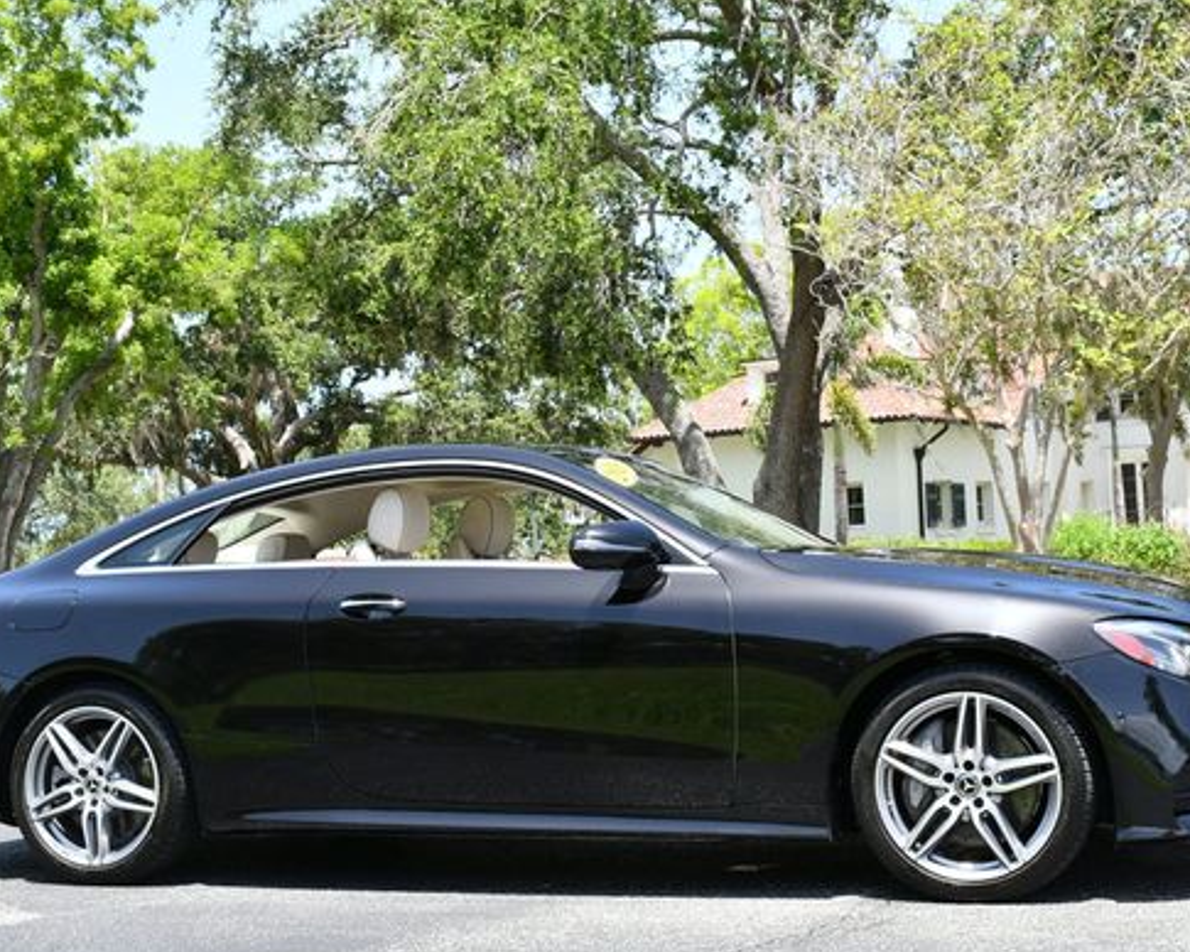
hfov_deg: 33.0
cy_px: 483
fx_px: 2008
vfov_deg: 26.7
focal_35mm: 57
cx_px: 604
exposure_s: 1/250
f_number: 8
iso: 200
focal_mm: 23
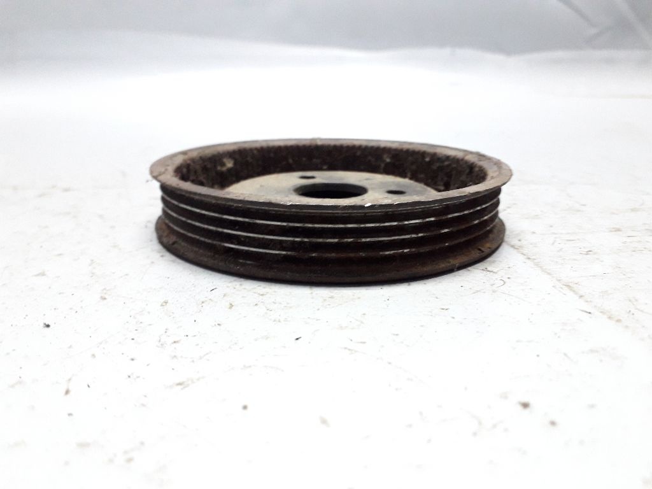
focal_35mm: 27
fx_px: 509
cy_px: 244
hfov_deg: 65.3
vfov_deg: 51.4
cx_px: 326
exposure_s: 1/25
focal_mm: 3.6
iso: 320
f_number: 1.9
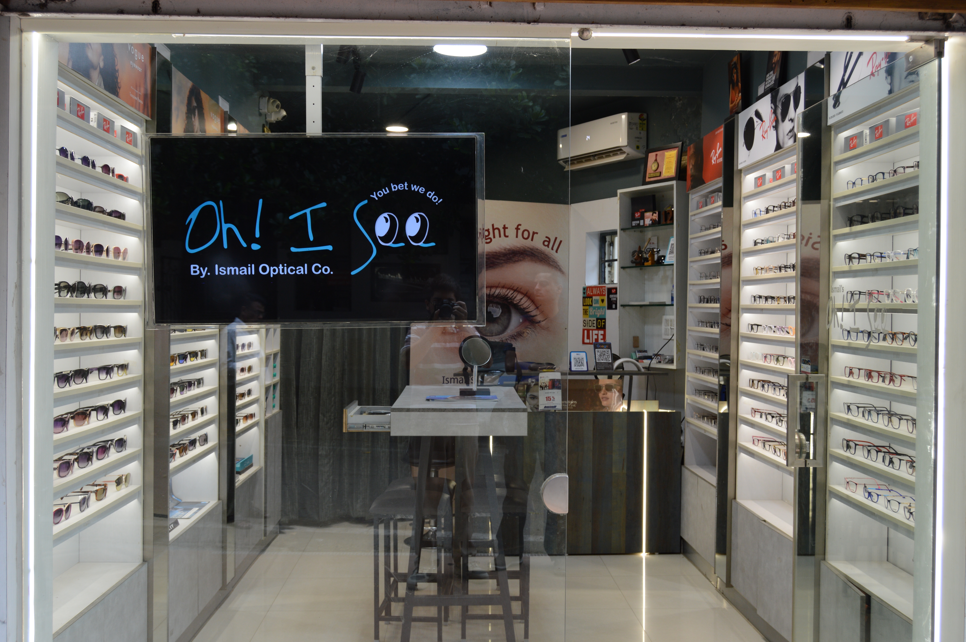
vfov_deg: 36.8
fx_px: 965
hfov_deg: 53.2
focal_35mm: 36
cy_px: 321
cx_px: 483
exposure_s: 1/40
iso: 200
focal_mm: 24
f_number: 5.6
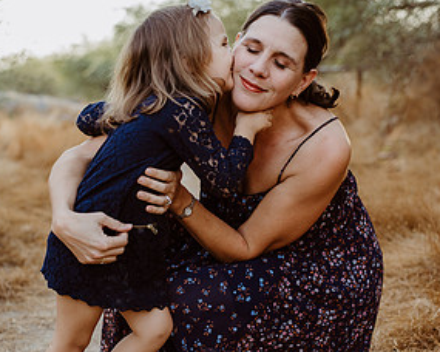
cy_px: 233
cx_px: 222
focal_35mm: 74
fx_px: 964
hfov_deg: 25.7
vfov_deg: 20.6
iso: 200
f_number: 2.8
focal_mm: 50
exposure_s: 1/320
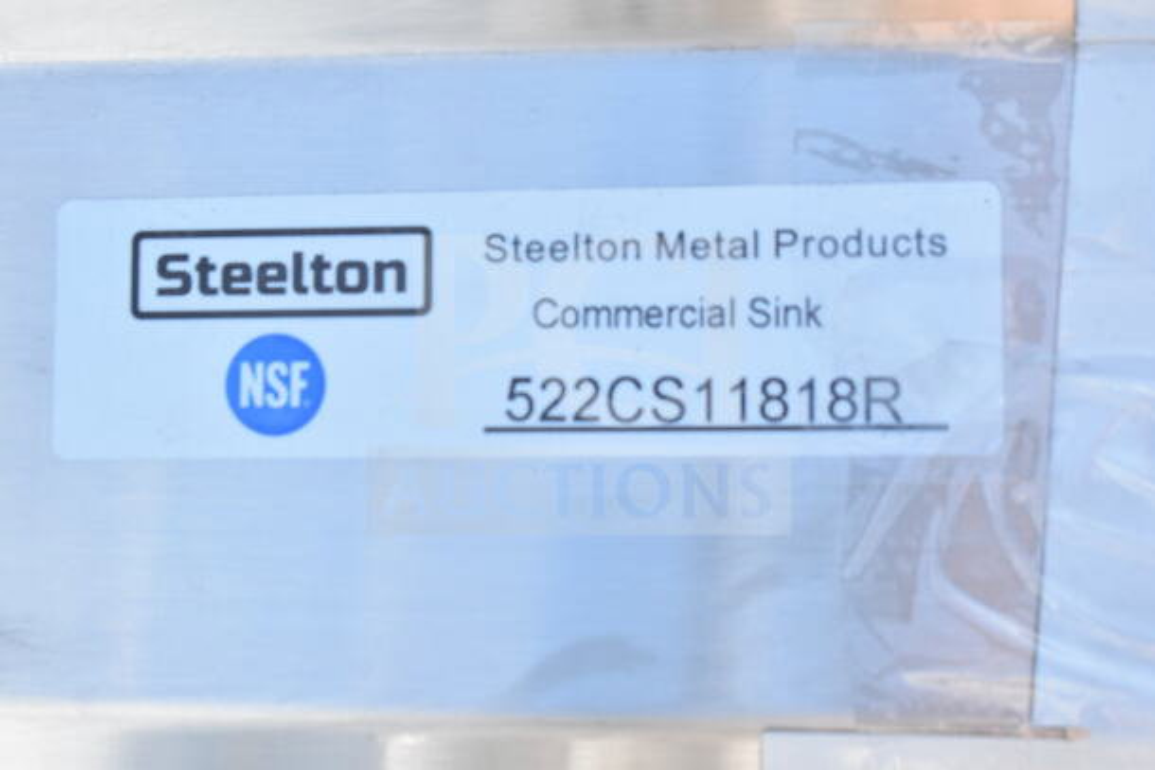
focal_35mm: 82
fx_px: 2647
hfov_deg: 24.6
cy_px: 385
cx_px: 578
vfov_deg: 16.6
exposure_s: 1/640
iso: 1600
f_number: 10
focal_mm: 55
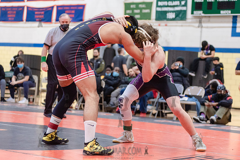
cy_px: 80
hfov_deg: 25.4
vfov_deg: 17.1
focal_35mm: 80
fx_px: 533
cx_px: 120
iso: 4000
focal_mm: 80
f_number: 3.5
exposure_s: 1/320
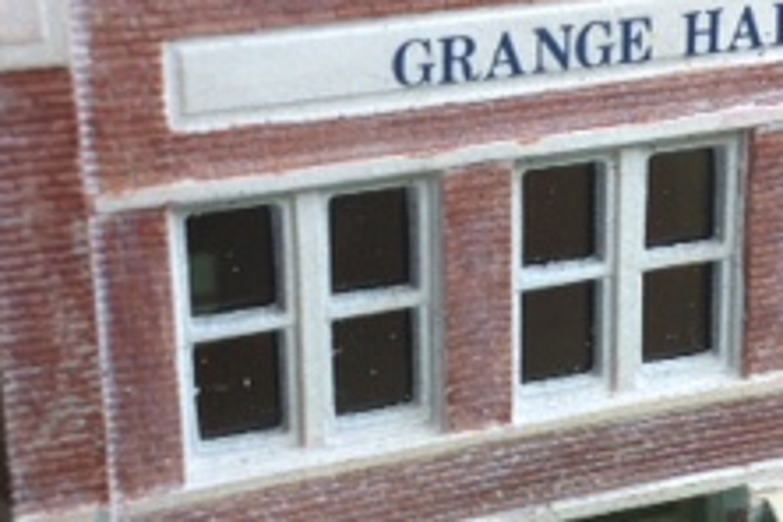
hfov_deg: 19.4
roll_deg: -0.4
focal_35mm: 105
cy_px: 356
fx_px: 2284
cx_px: 526
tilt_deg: -24.6
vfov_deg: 13.0
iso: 50
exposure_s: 1/60
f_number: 2.4
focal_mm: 4.28
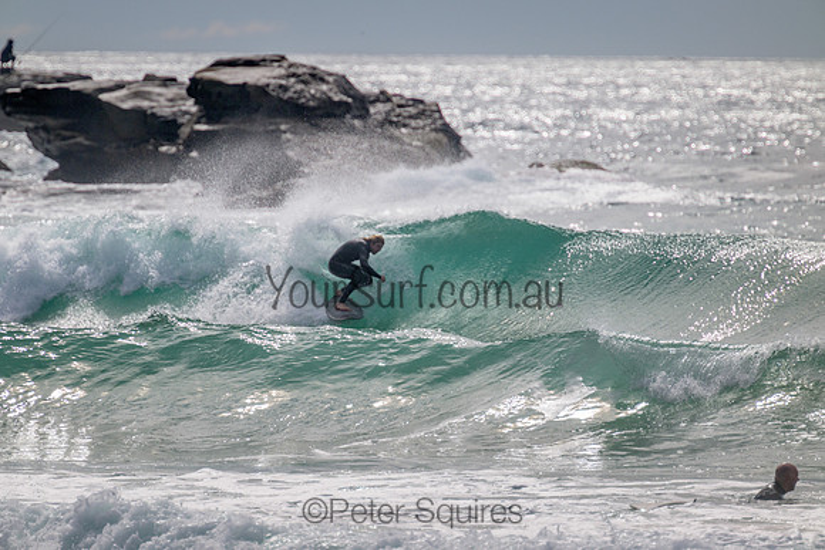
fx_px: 18337
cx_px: 412
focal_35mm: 800
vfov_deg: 1.7
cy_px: 275
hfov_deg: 2.6
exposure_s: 1/2000
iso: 450
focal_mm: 800
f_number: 11
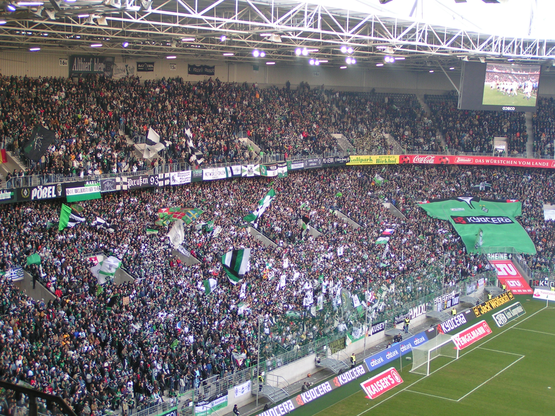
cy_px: 208
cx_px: 278
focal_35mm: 57
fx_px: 914
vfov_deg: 25.7
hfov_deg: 33.8
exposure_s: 1/60
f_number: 3.2
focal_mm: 8.7
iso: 50
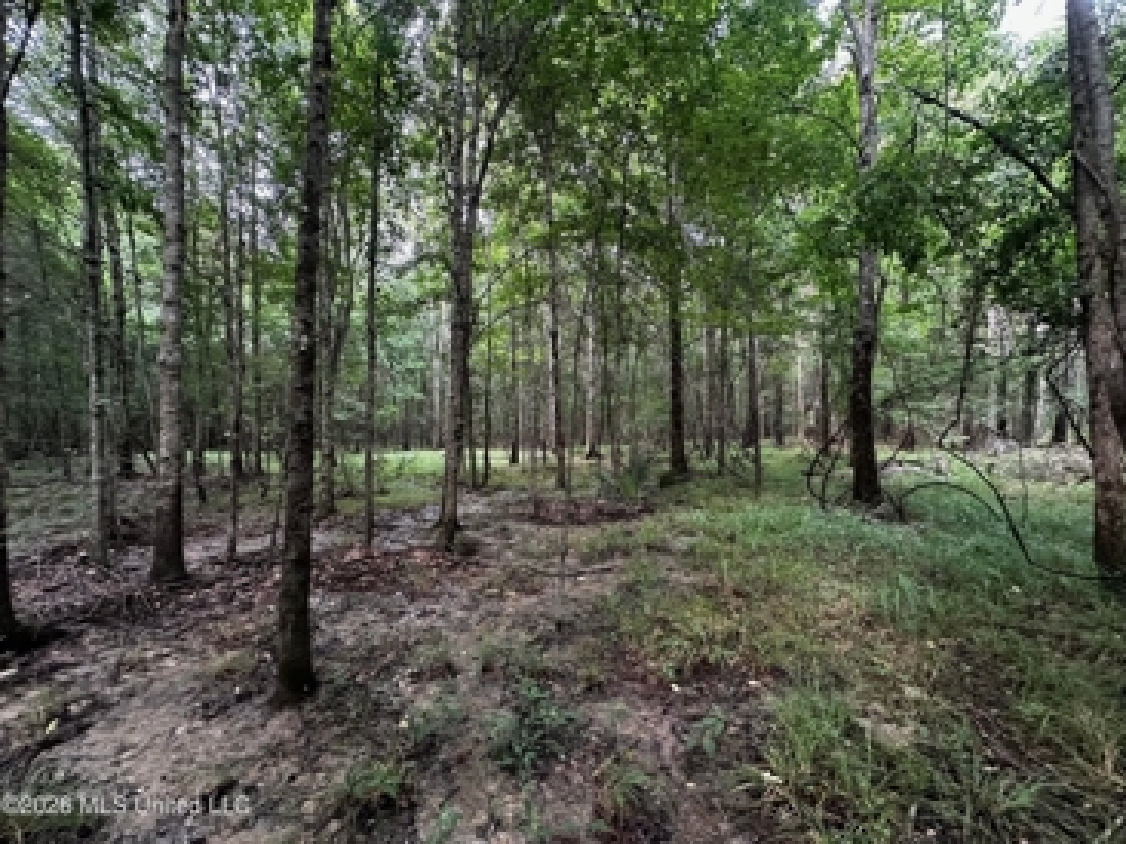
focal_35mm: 14
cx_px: 563
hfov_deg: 102.1
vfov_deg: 85.6
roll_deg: +1.2
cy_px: 422
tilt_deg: +2.3
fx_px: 455
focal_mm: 2.22
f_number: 2.2
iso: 320
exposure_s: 1/60
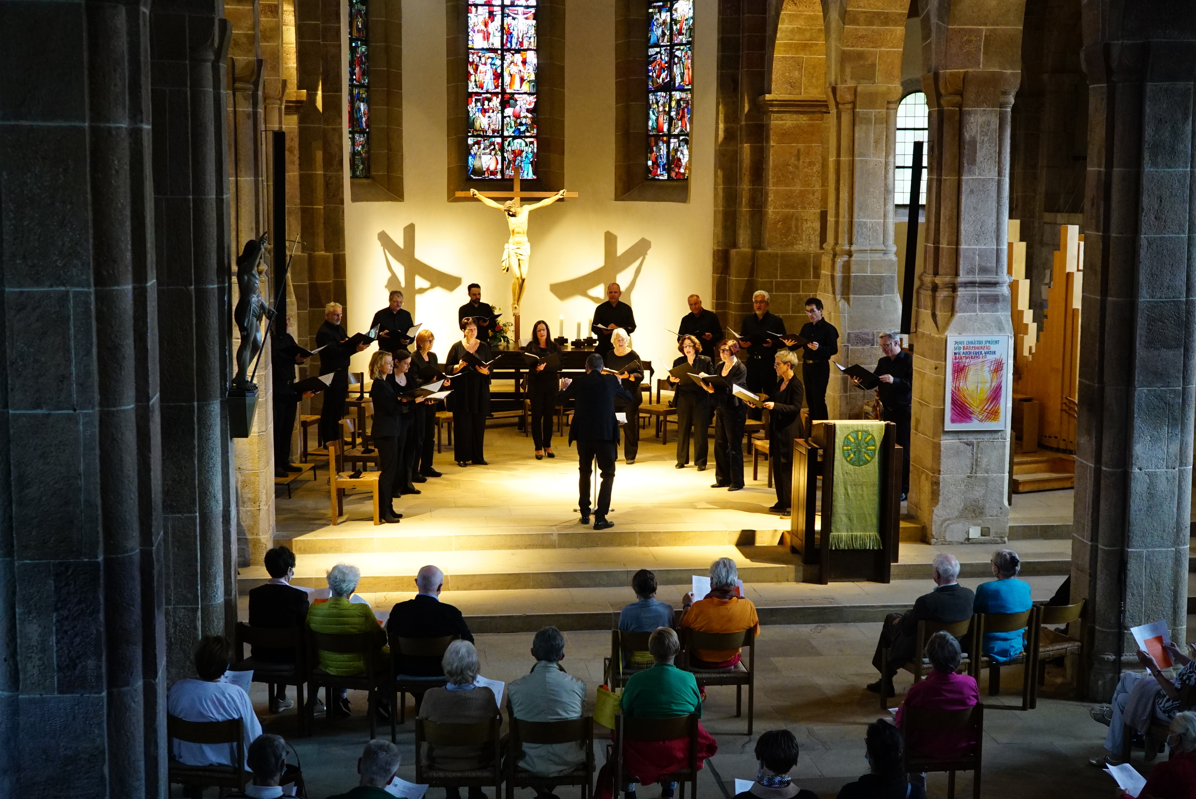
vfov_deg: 28.7
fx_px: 1562
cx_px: 598
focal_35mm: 47
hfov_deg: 41.9
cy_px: 400
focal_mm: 47
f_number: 6.3
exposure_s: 1/80
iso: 6400
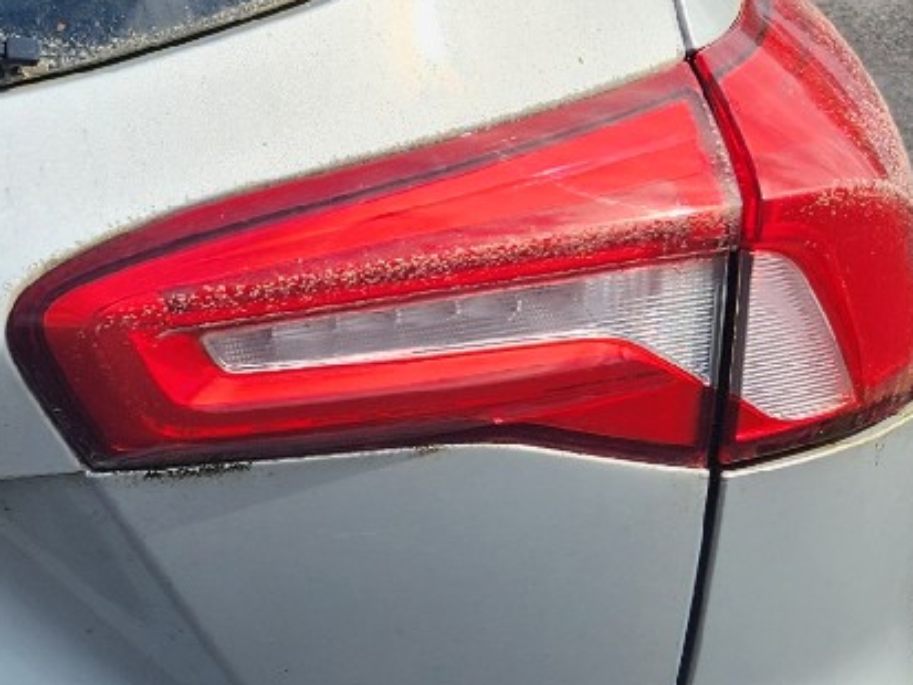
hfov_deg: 16.4
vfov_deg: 13.8
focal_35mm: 107
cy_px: 471
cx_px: -544
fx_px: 2823
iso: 20
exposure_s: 1/1111
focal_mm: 5.4
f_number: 1.8
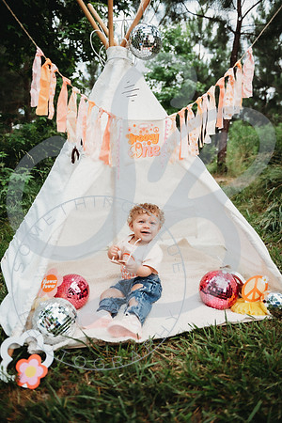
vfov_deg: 67.4
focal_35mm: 27
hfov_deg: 47.9
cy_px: 212
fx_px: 317
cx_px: 141
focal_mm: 27
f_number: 2.8
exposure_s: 1/160
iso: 100
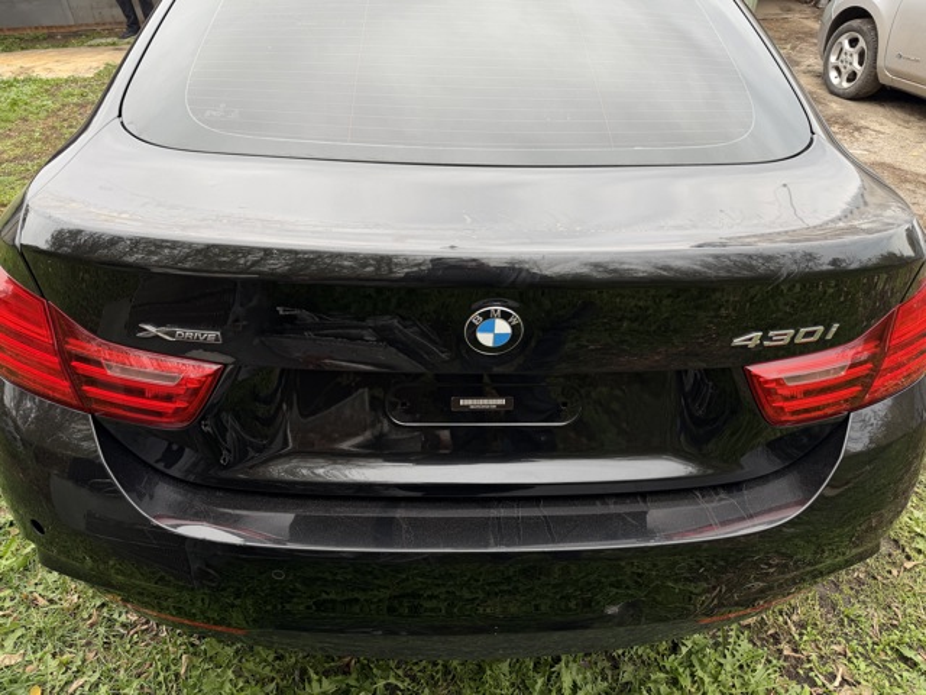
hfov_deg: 71.6
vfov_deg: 56.8
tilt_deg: -37.1
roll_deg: +2.1
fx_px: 642
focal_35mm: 24
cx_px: 463
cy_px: 348
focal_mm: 6.76
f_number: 1.78
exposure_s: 1/149
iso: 50
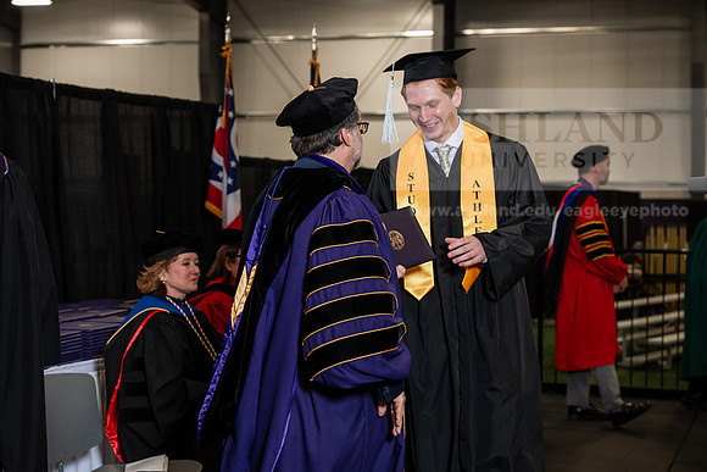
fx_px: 1375
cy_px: 236
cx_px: 354
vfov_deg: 19.5
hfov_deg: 28.8
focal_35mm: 70
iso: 1250
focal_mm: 70
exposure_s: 1/200
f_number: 5
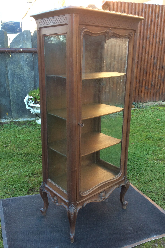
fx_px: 234
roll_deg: +0.0
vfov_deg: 55.8
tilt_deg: -17.0
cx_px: 77
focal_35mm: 34
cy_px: 123
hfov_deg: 38.9
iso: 40
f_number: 2.4
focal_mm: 3.3
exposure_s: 1/50
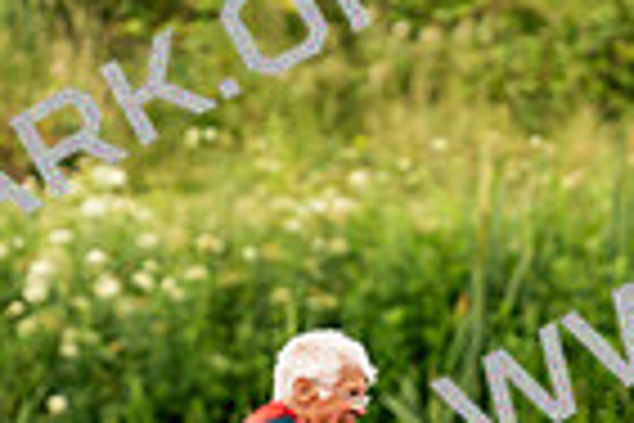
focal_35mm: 1860
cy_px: 466
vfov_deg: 0.7
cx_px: 989
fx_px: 32754
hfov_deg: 1.1
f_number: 6.3
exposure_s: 1/2000
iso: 640
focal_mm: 452
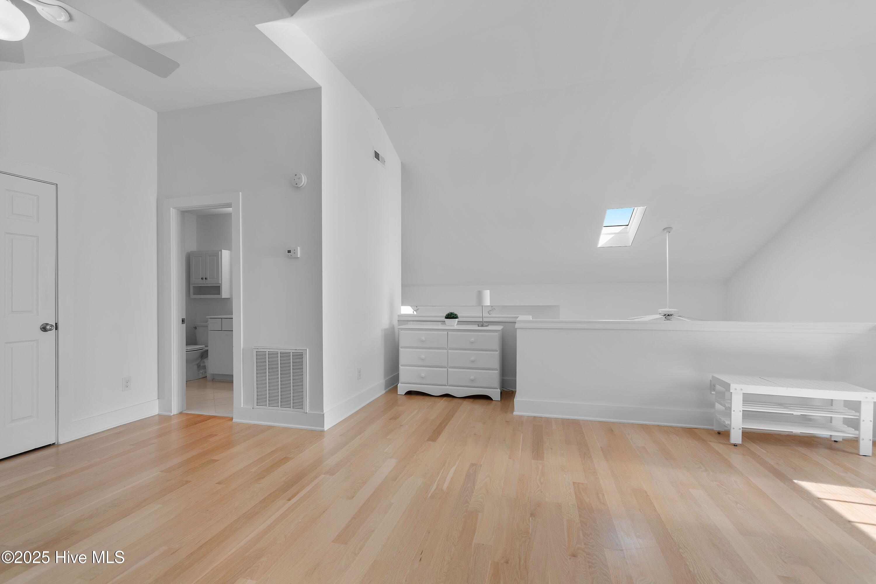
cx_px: 438
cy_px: 292
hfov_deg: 100.4
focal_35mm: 15
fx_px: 365
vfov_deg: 77.3
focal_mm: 10
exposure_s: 1/13
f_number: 4.5
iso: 100
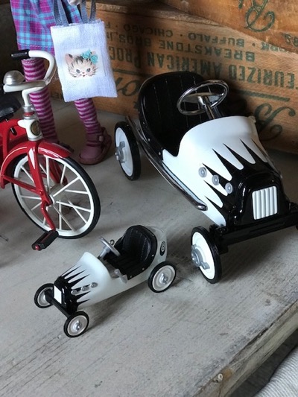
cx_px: 149
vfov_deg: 33.8
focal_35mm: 57
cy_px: 198
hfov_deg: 25.7
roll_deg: +4.9
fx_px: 654
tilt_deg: -32.9
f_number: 2.8
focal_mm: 6.6
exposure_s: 1/60
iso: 400
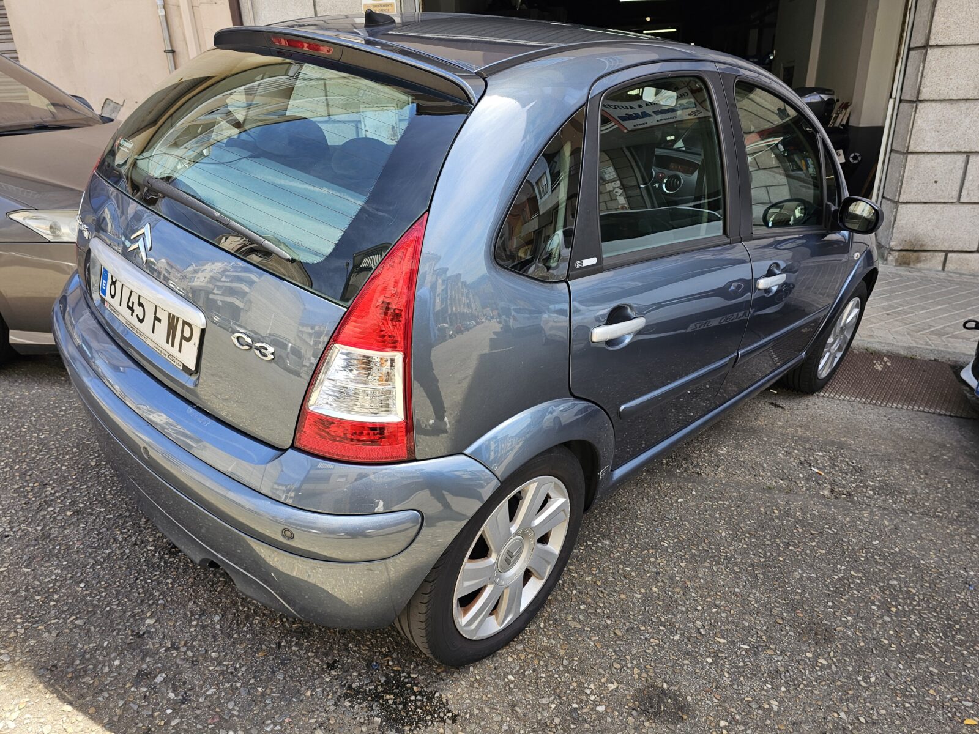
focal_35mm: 23
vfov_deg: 58.9
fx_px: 650
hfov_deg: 73.9
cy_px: 367
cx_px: 490
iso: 25
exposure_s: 1/190
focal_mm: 6.3
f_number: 1.7
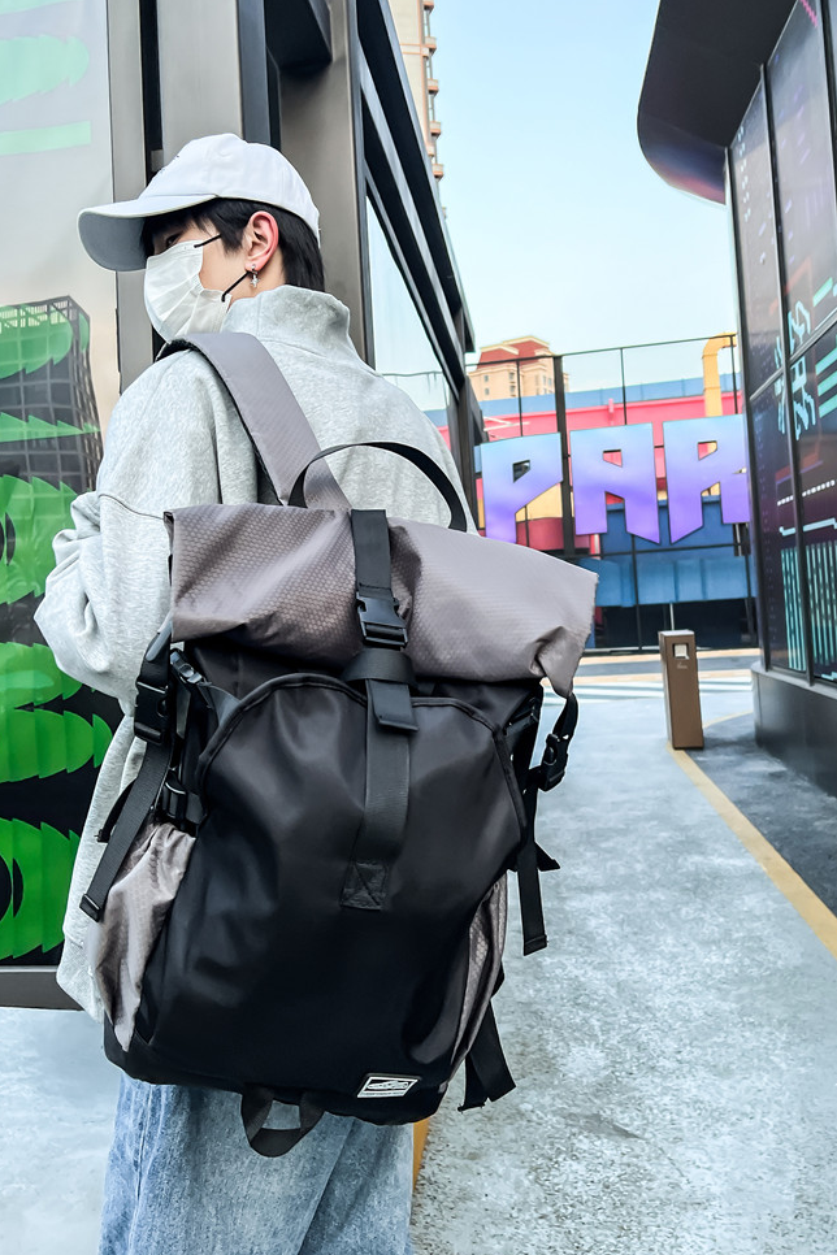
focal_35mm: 28
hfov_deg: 46.3
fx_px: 976
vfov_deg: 65.5
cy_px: 624
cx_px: 470
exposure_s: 1/120
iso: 100
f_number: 1.5
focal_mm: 5.7
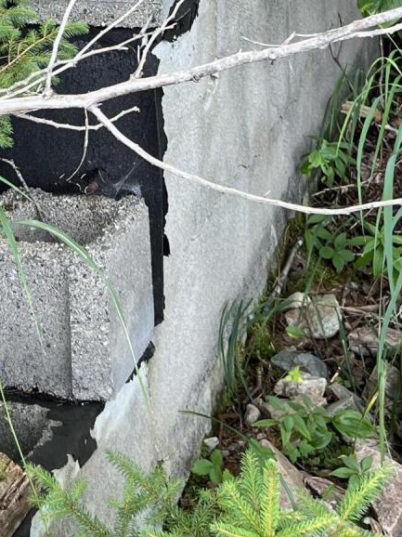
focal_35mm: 90
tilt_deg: -9.1
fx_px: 1395
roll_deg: +3.6
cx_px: -100
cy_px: -70
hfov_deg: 15.7
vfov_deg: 20.6
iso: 64
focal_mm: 5.7
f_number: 1.5
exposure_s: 1/121
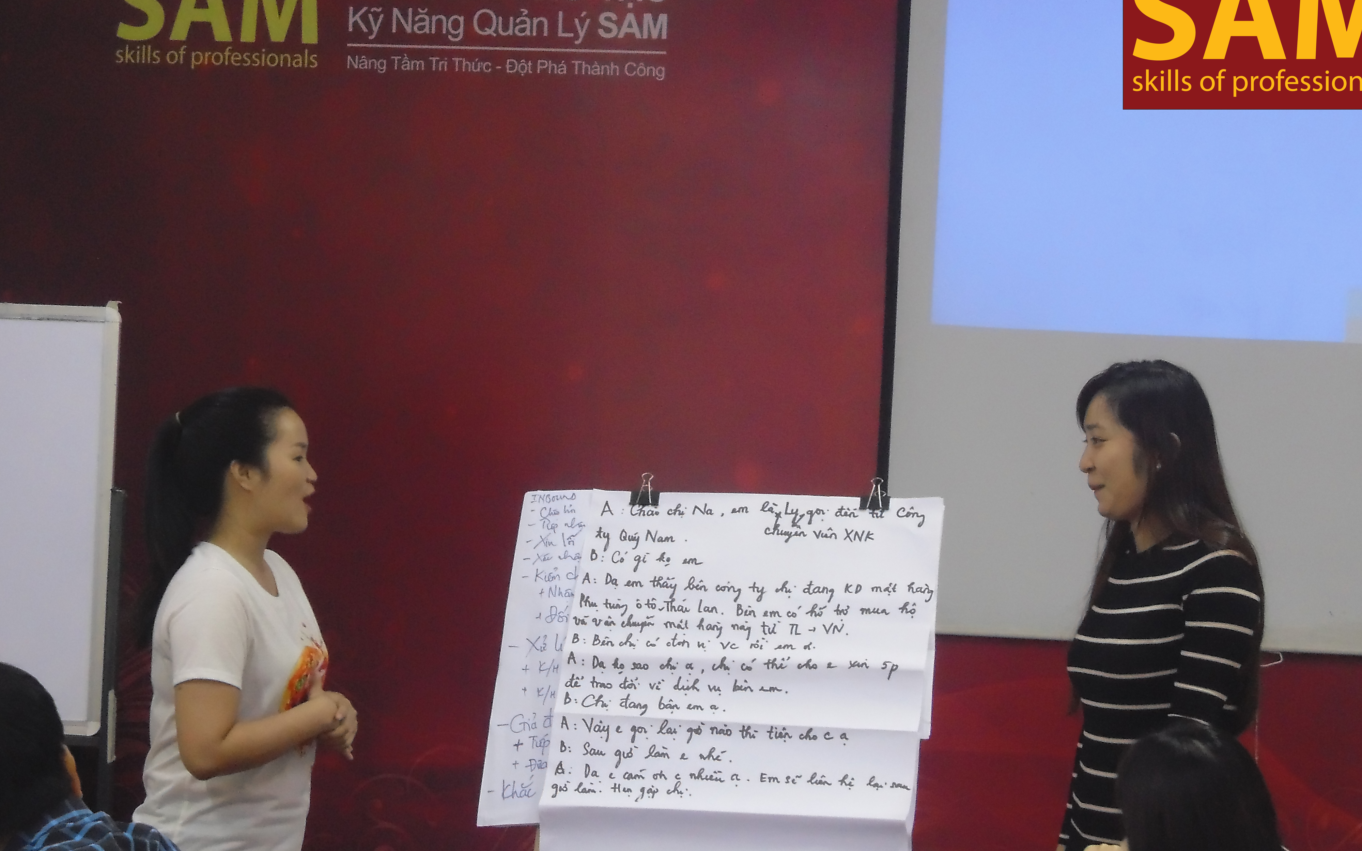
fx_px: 4083
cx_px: 656
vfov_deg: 11.9
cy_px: 519
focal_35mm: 110
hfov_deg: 18.9
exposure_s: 1/13
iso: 400
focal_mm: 16.9
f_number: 4.7
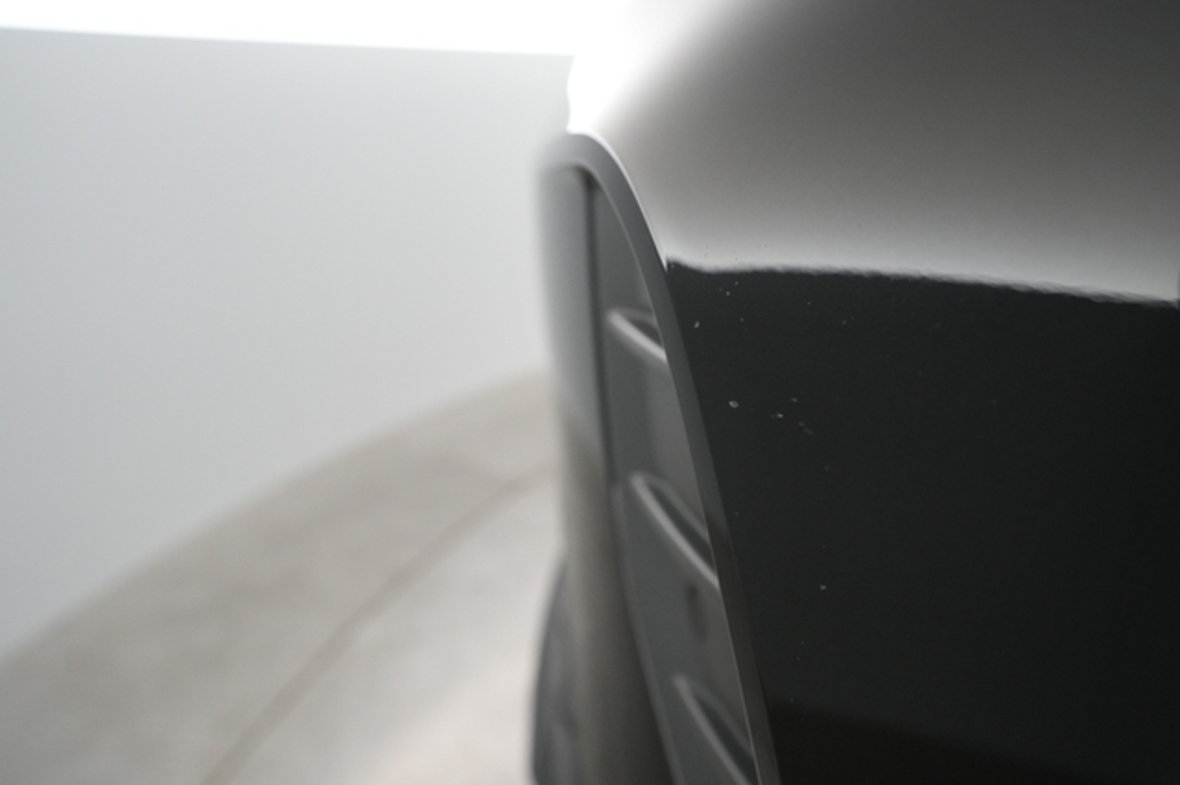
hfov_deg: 65.5
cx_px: 590
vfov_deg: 46.4
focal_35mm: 28
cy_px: 392
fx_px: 917
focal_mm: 28
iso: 4000
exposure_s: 1/100
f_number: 4.5
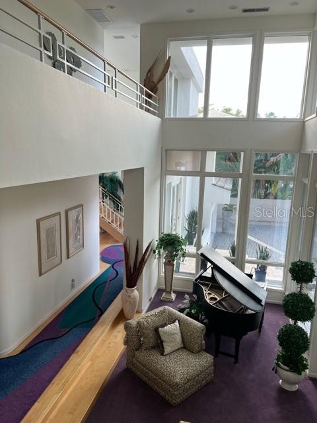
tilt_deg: -10.7
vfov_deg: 67.3
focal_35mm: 26
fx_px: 317
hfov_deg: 53.1
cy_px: 212
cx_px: 158
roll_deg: -1.5
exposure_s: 1/121
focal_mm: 5.7
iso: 40
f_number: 1.5
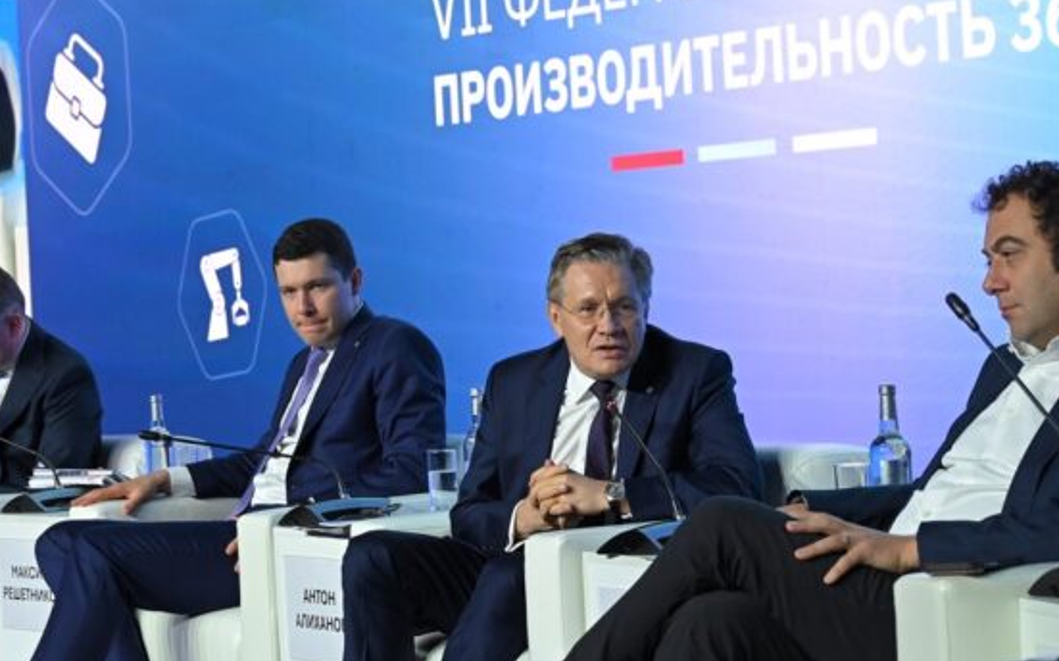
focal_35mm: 106
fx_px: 3058
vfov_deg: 12.3
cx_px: 477
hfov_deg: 19.6
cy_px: 306
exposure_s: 1/200
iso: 1600
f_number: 4.5
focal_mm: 56
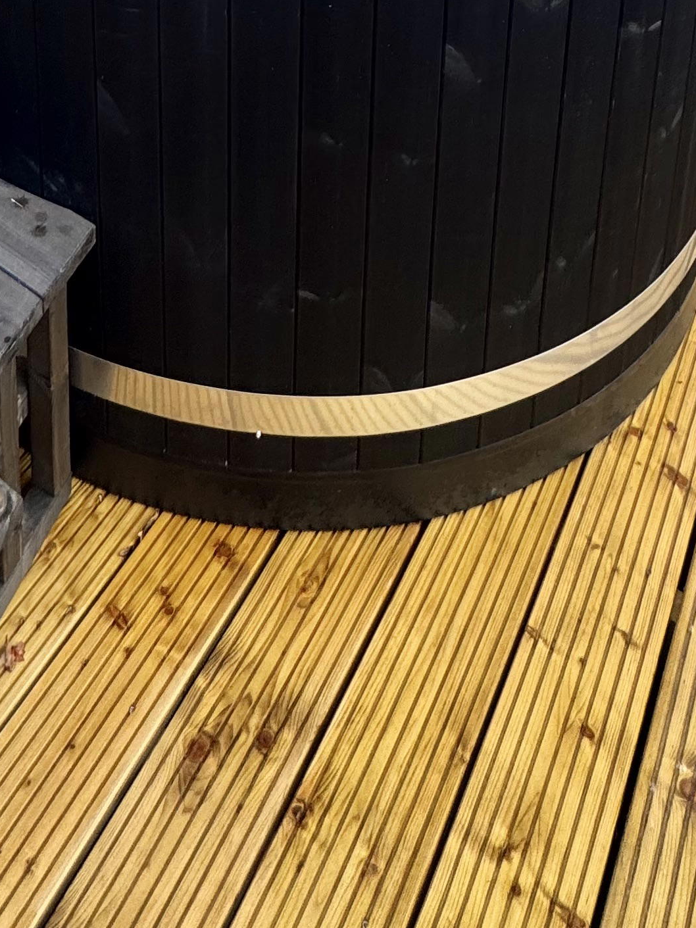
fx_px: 1072
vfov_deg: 31.4
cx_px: 207
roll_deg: +0.5
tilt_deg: -13.4
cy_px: -372
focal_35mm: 40
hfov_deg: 35.4
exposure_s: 1/245
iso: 40
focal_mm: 2.22
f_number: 2.2
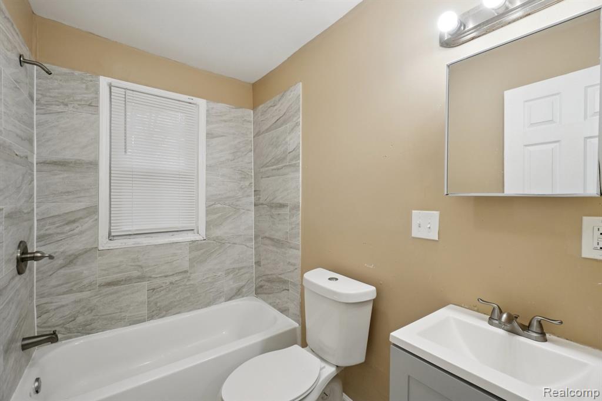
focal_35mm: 15
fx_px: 251
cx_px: 301
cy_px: 200
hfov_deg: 100.4
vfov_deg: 77.3
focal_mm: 10
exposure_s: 1/30
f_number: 8
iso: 320
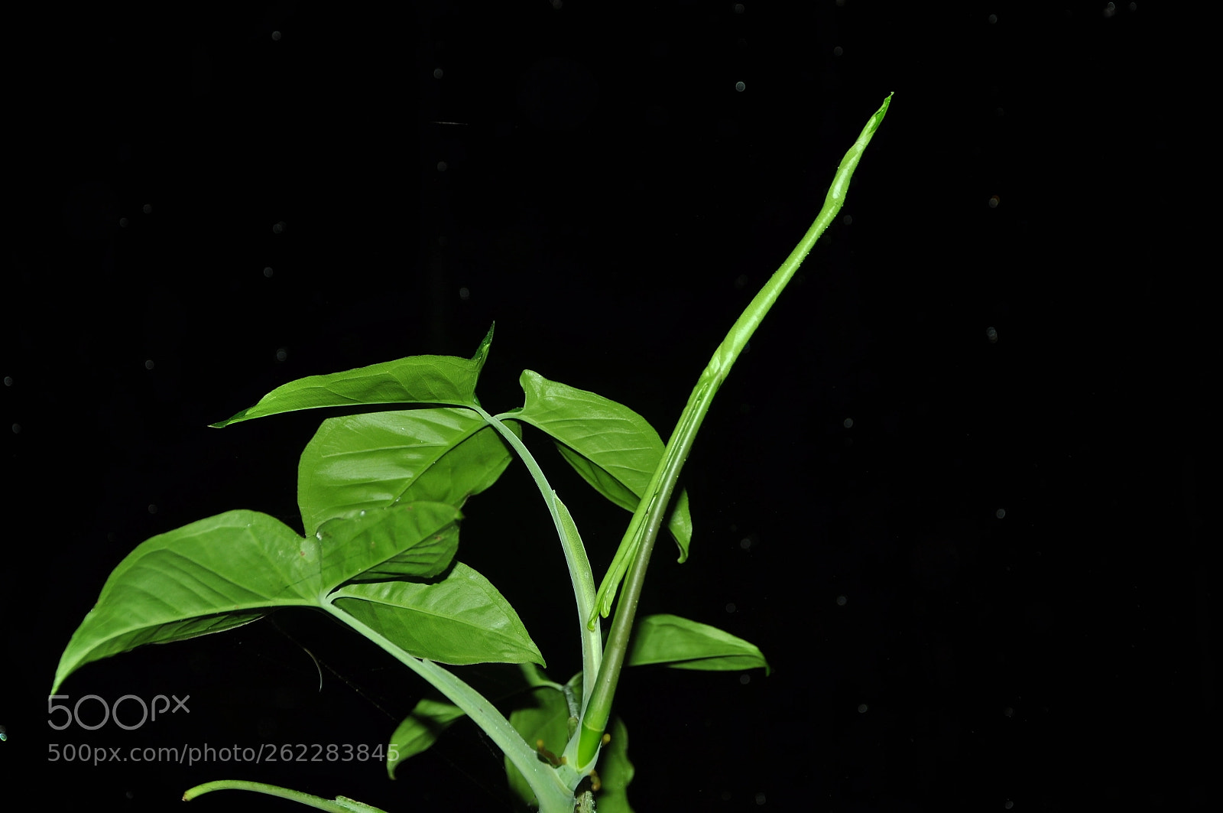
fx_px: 2138
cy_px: 406
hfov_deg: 31.9
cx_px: 612
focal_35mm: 63
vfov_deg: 21.5
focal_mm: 42
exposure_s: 1/200
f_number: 4.8
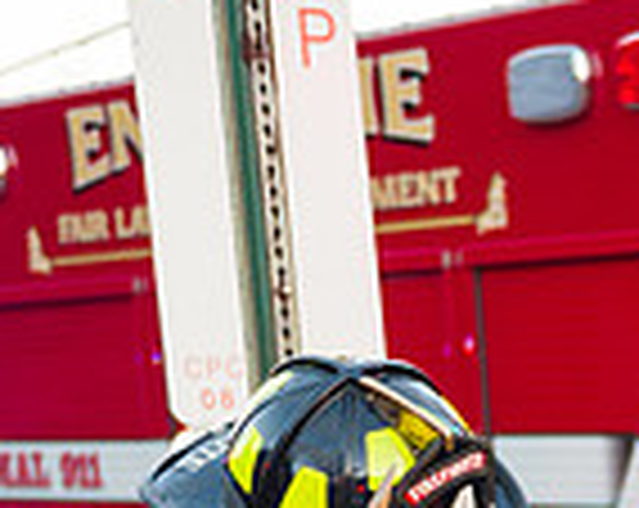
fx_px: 2755
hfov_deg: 12.5
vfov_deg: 10.1
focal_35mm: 146
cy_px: 841
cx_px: 968
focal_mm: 38
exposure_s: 1/320
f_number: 3.2
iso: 1000
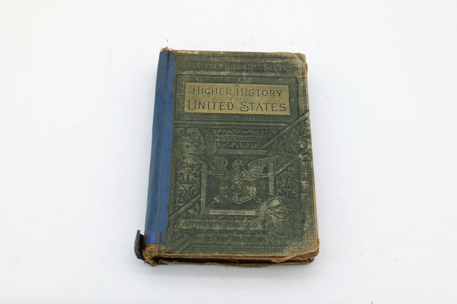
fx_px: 635
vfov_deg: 27.0
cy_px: 152
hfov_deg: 39.6
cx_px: 228
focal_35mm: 50
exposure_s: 1/80
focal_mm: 50
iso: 2000
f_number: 22
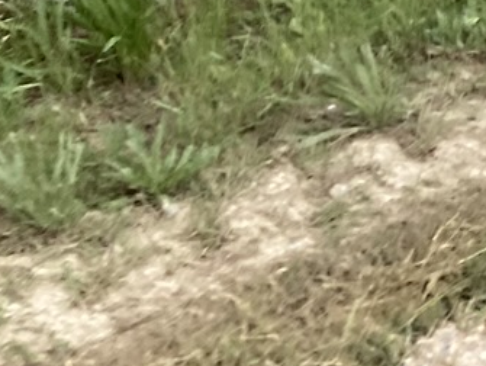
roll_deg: +1.6
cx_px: 258
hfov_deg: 11.5
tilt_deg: +2.6
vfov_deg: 7.7
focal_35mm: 171
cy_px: -704
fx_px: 2403
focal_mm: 3.99
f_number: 1.8
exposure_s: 1/120
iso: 32
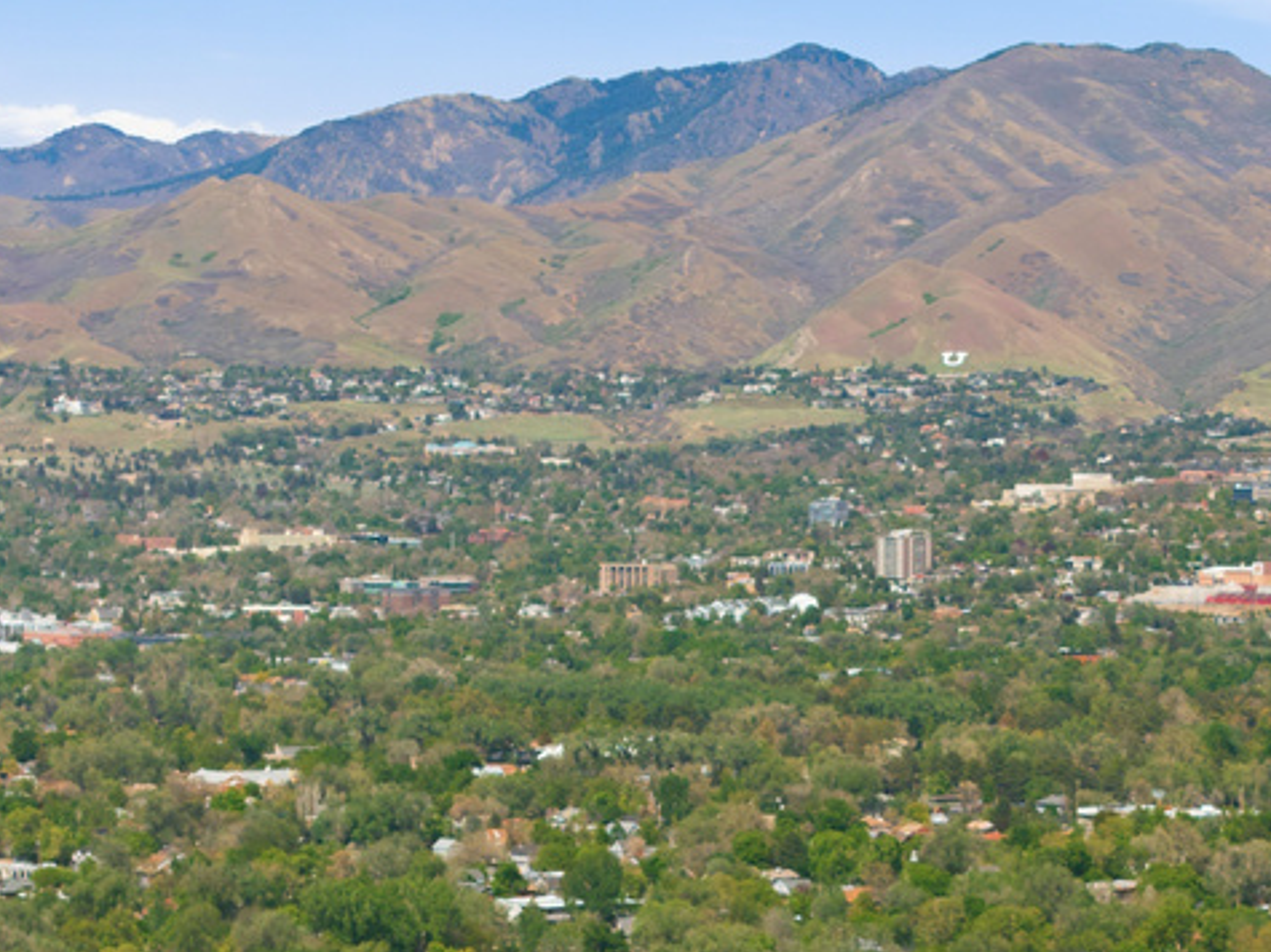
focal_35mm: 151
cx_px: 1185
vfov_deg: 9.7
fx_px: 5543
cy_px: 960
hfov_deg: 13.0
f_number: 2.8
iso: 160
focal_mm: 19.4
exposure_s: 1/1600
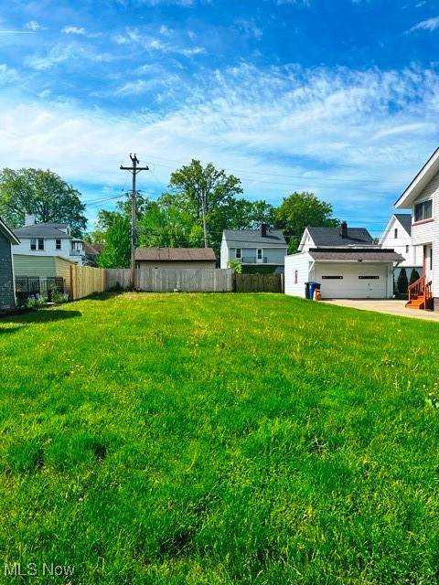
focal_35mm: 26
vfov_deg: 67.3
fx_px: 440
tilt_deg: +0.3
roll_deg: +0.4
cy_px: 292
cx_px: 220
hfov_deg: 53.1
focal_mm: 5.1
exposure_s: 1/4484
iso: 50
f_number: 1.6
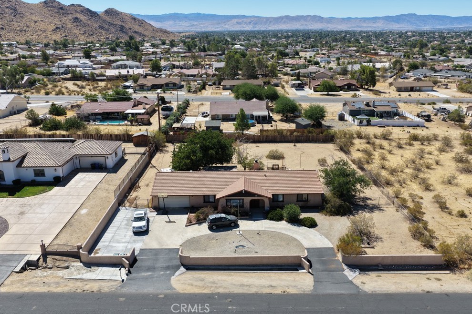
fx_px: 380
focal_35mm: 29
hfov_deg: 63.7
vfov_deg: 44.9
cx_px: 236
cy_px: 152
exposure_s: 1/2000
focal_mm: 14.45
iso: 160
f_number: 2.8
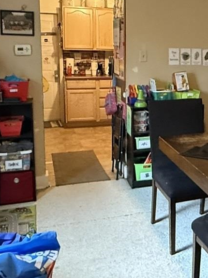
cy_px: 96
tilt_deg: -7.7
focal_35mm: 50
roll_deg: -2.4
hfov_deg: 26.9
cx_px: 226
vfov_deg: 37.8
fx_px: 400
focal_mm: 2.22
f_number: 2.2
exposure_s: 1/60
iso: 1000
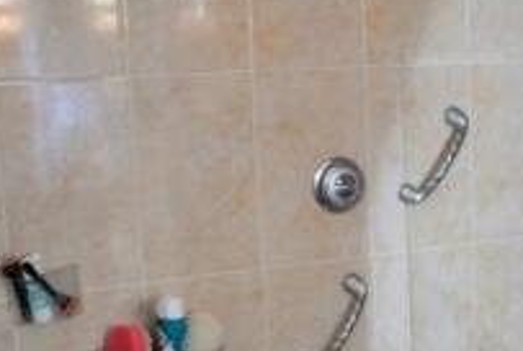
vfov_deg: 15.5
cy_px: 342
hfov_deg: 21.7
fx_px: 1266
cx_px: 622
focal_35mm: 87
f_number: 4.5
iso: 400
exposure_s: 1/80
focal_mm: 18
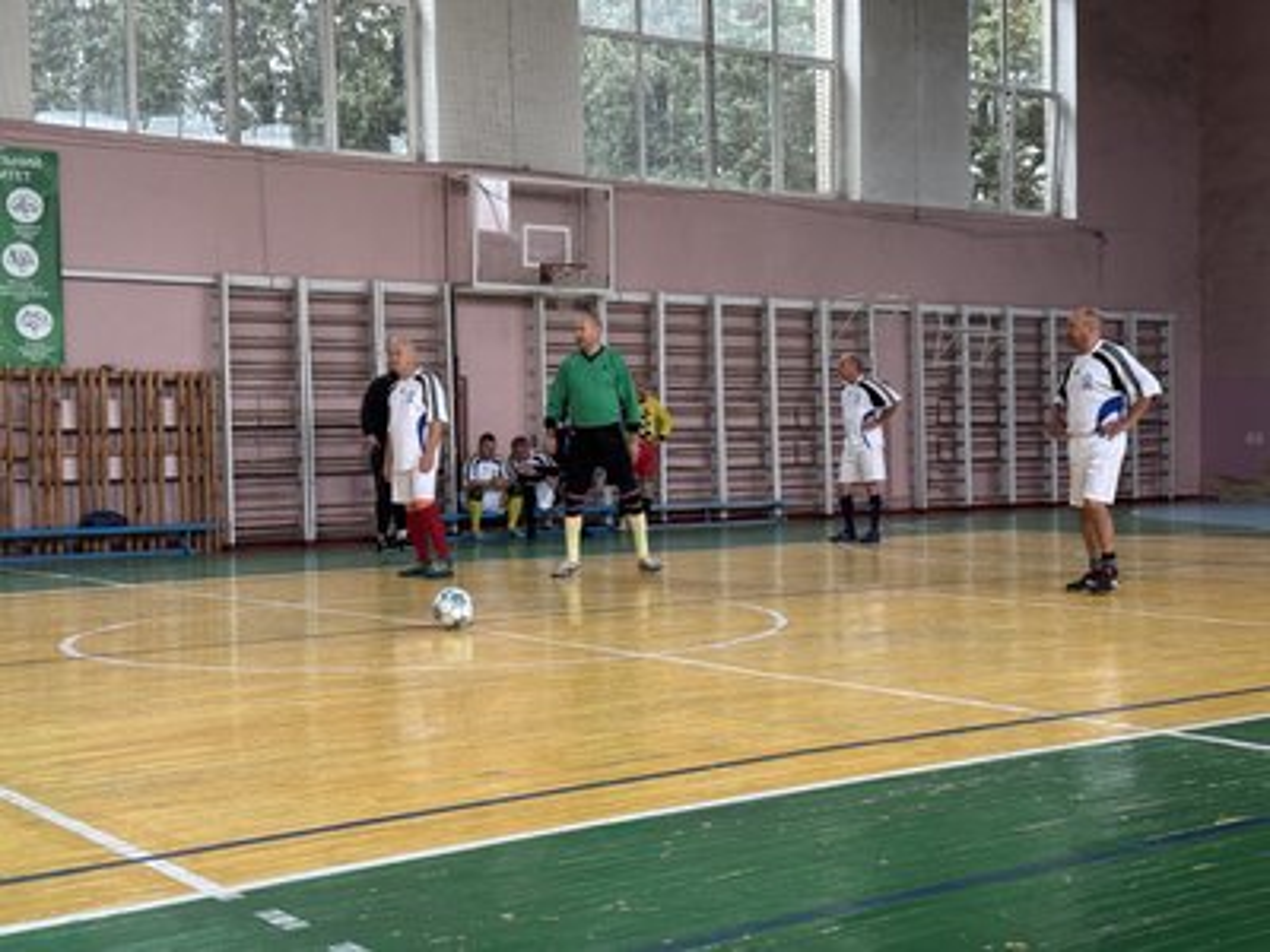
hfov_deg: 39.7
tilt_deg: -0.1
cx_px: 635
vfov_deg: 30.3
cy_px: 476
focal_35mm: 48
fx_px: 1761
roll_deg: +1.1
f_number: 1.78
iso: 200
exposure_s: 1/60
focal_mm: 6.76
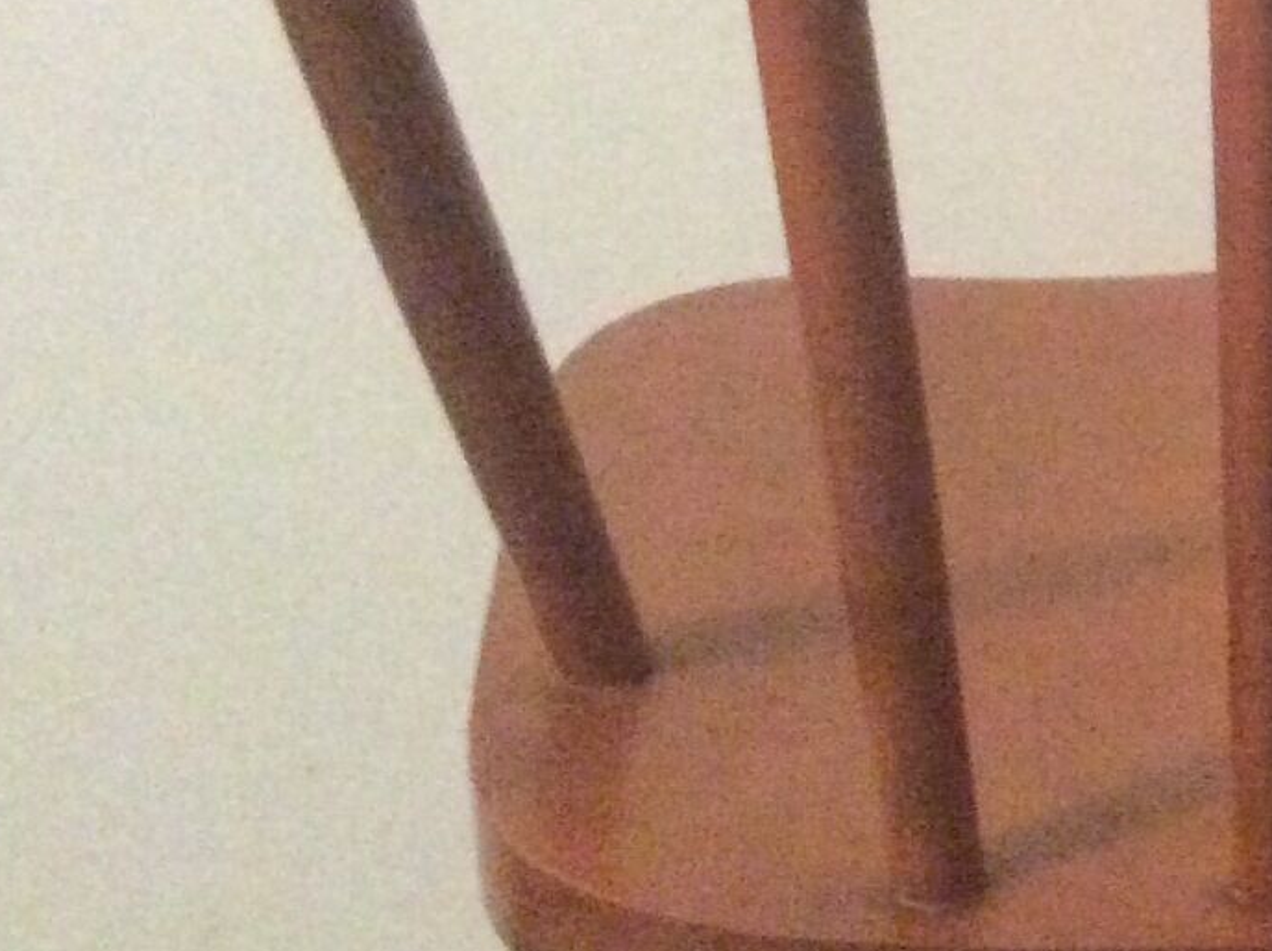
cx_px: 1738
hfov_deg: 19.2
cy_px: -170
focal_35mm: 93
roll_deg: -1.0
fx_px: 3413
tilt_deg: -8.3
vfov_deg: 15.3
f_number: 2.4
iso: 500
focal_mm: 3.3
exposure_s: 1/17
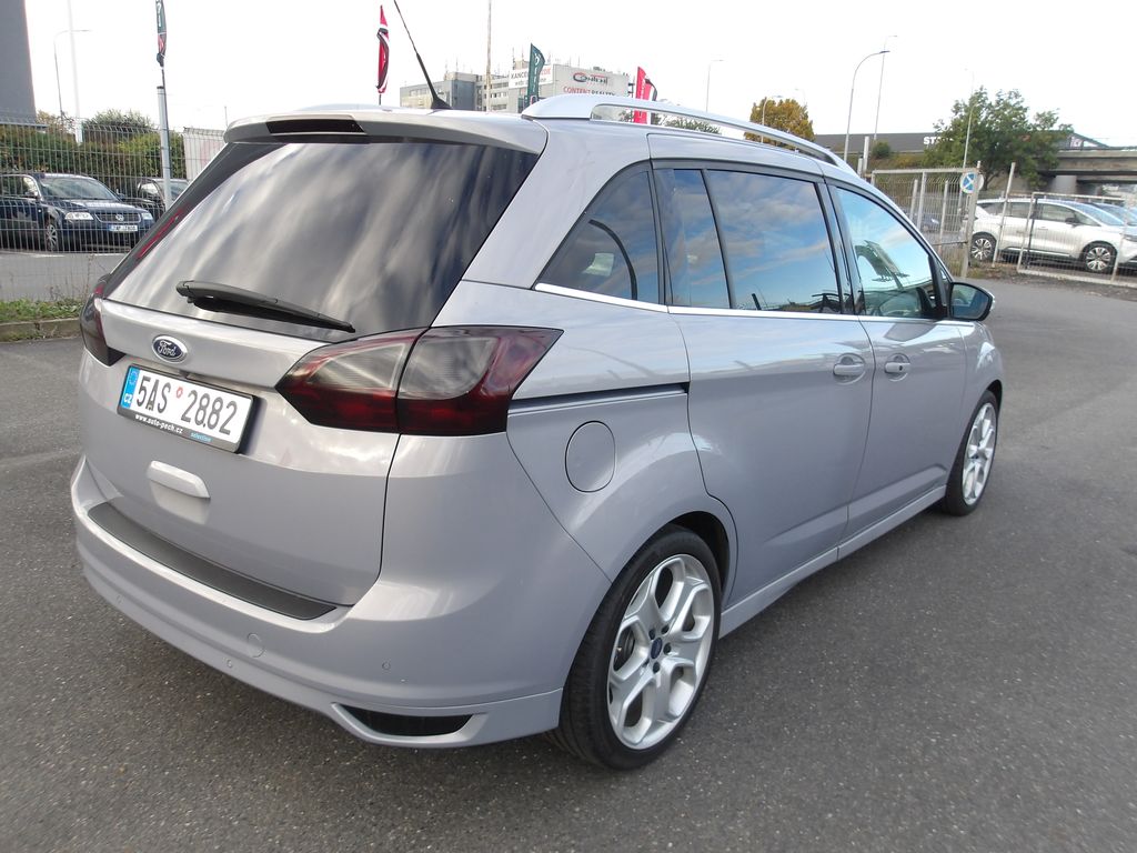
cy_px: 426
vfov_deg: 51.4
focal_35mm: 27
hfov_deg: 65.3
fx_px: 887
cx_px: 568
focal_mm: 4.9
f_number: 3
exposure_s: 1/193
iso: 100
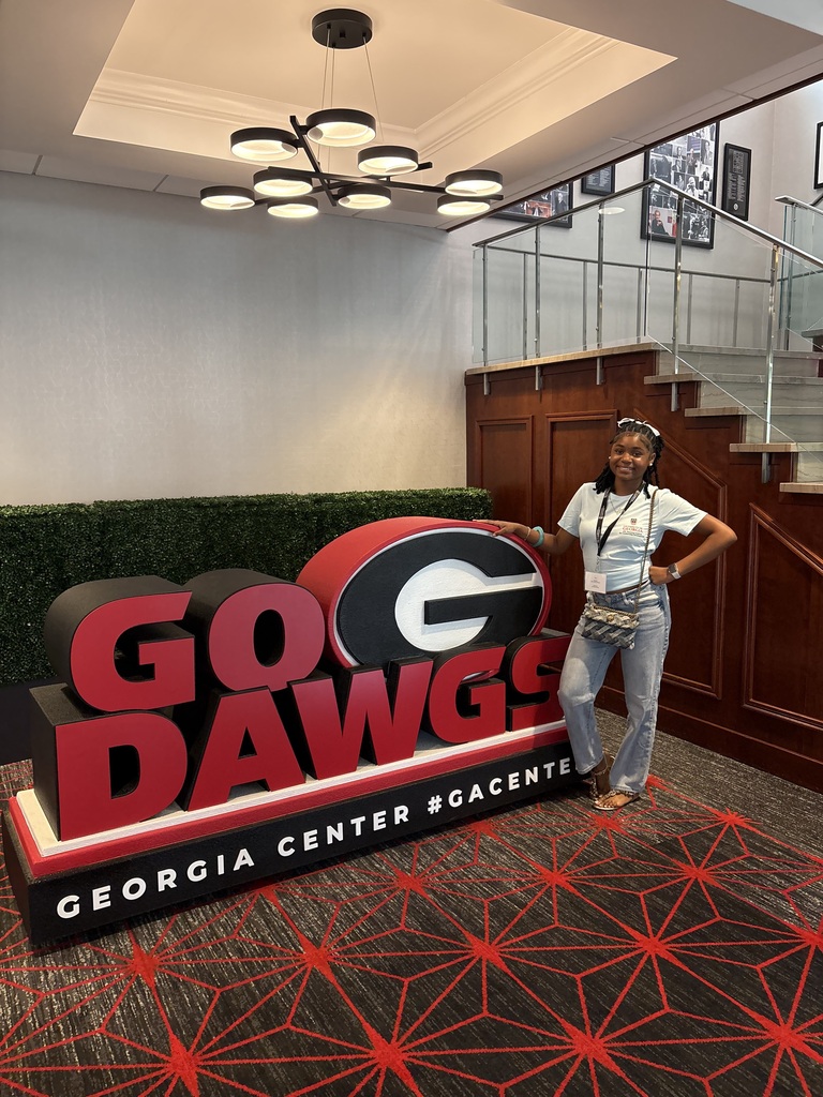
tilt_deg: -6.7
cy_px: 548
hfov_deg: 53.1
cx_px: 412
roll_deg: +0.1
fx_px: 824
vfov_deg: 67.3
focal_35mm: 26
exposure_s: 1/60
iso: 320
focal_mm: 5.96
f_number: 1.6
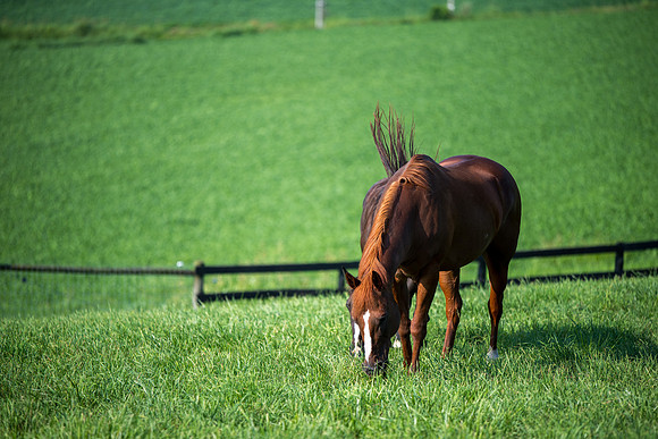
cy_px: 220
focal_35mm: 200
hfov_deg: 10.3
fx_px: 3656
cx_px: 329
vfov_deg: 6.9
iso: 100
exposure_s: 1/1250
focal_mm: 200
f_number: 2.8
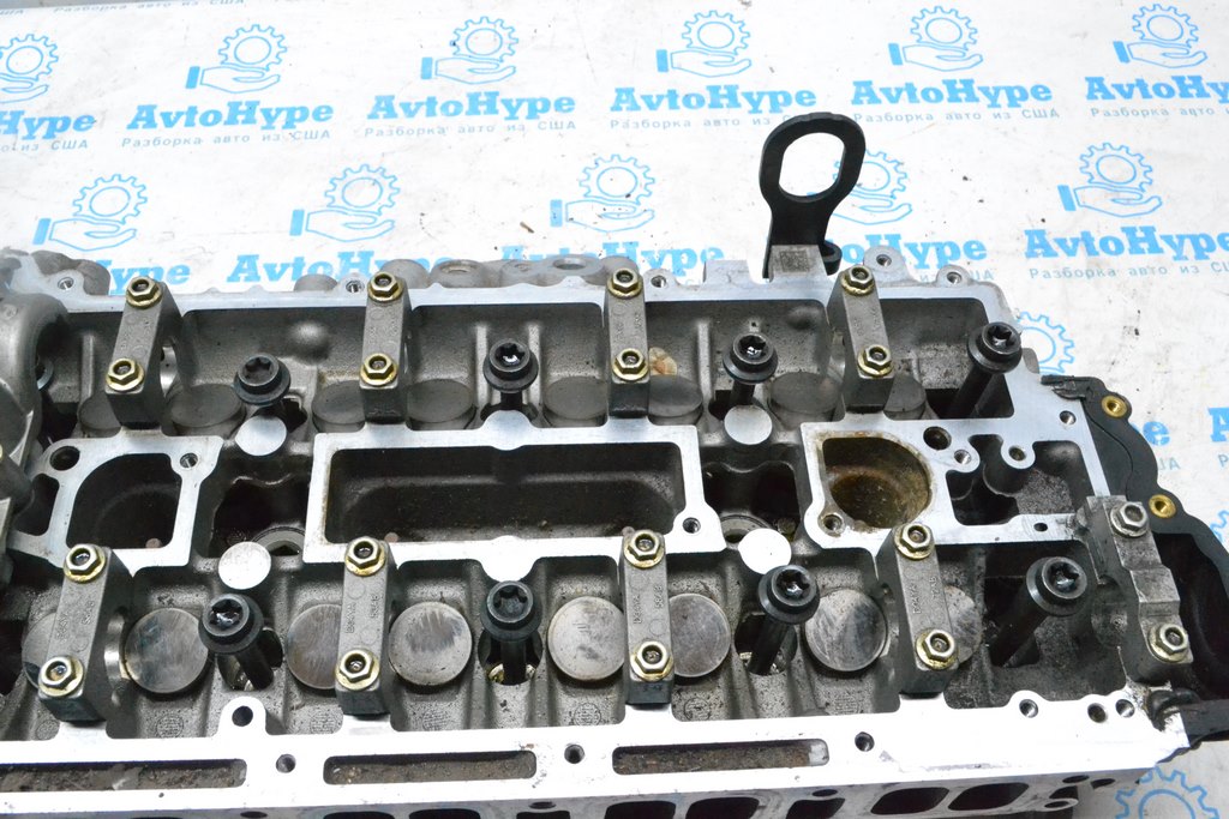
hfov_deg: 57.2
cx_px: 614
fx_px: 1127
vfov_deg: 40.0
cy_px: 410
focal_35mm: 33
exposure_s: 1/125
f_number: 10
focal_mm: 22
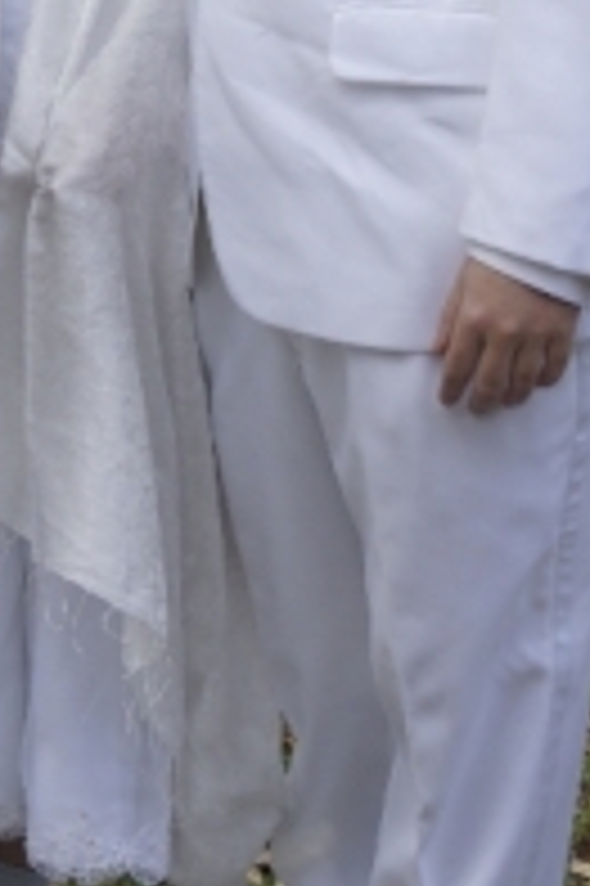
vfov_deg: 17.2
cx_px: -2
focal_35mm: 117
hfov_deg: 11.6
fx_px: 2881
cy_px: 45
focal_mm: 30
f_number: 4.5
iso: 125
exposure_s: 1/160
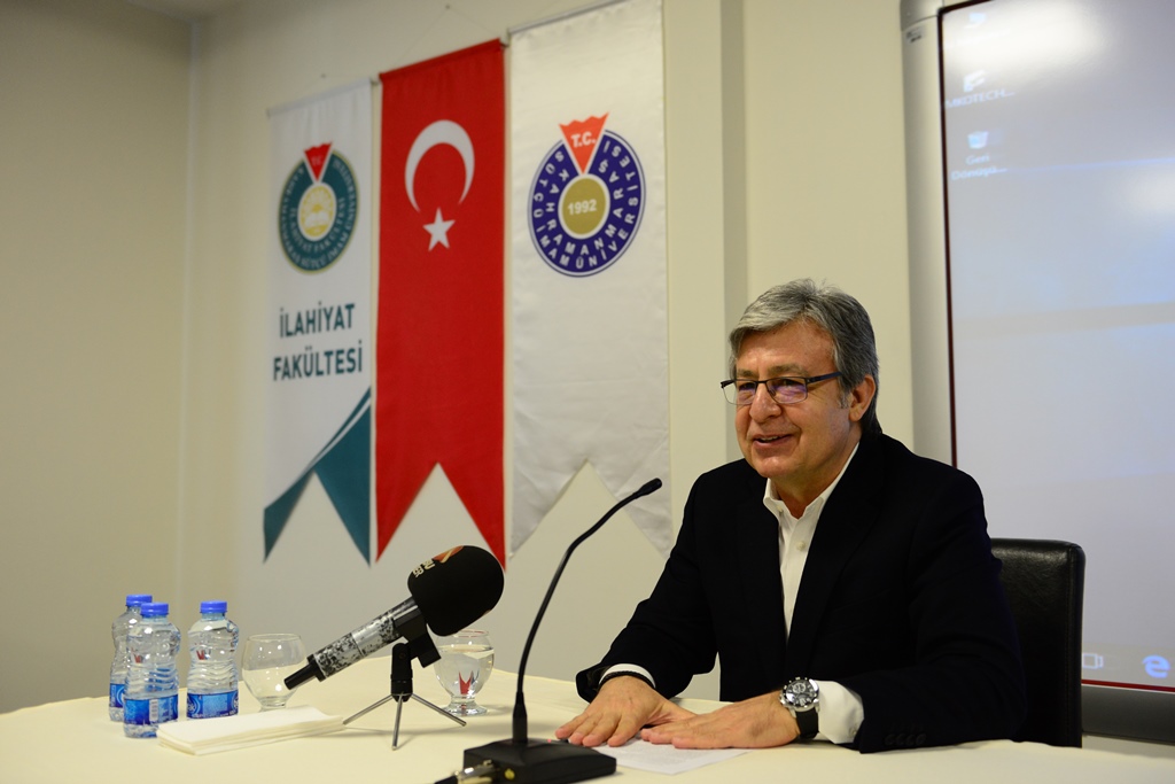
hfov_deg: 53.1
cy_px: 392
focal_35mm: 36
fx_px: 1175
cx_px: 588
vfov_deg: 36.9
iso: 1600
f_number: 3.2
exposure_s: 1/160
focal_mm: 36
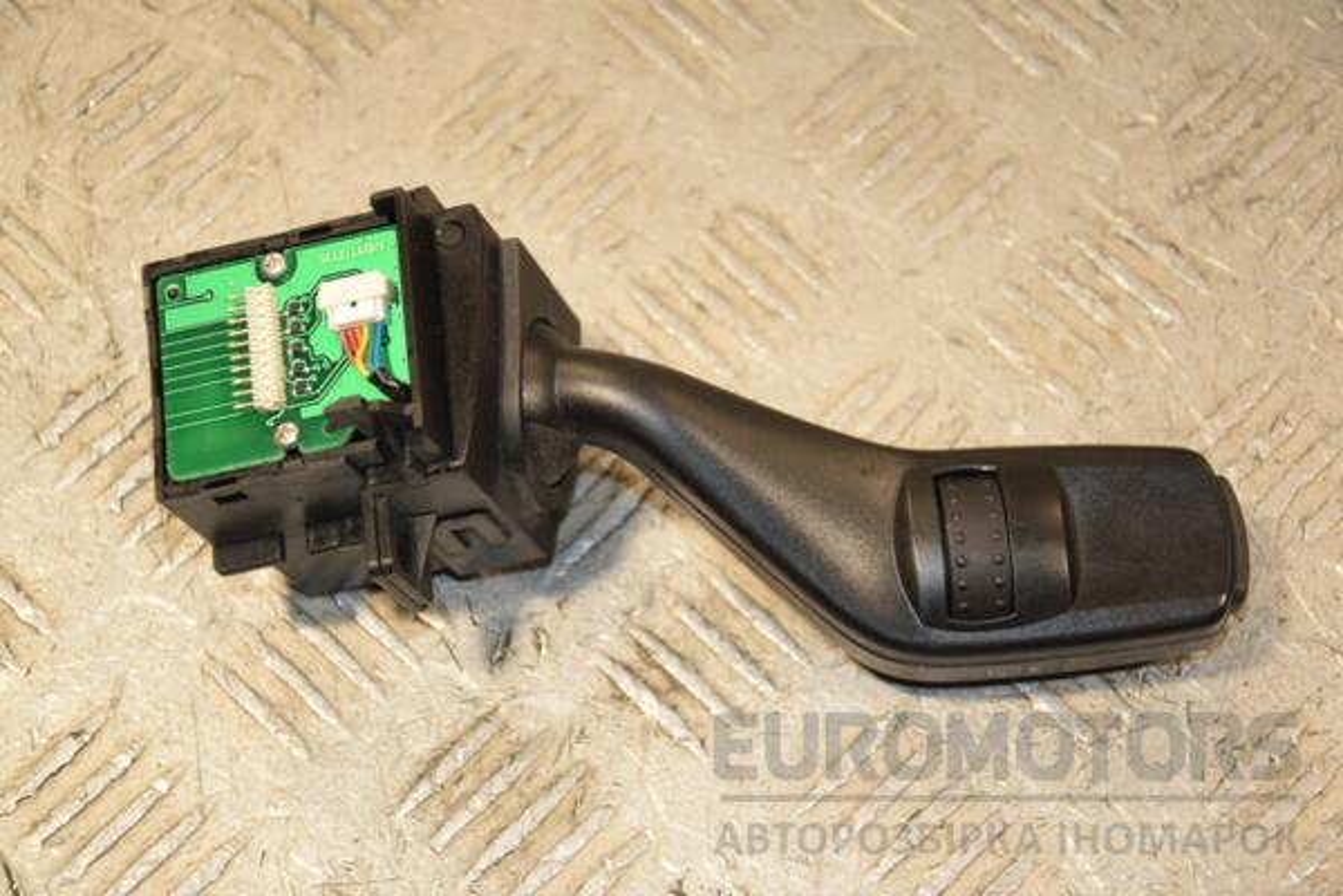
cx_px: 672
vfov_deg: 13.8
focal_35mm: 99
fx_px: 3693
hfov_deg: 20.6
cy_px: 448
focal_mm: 66
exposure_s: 1/200
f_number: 5.3
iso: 800
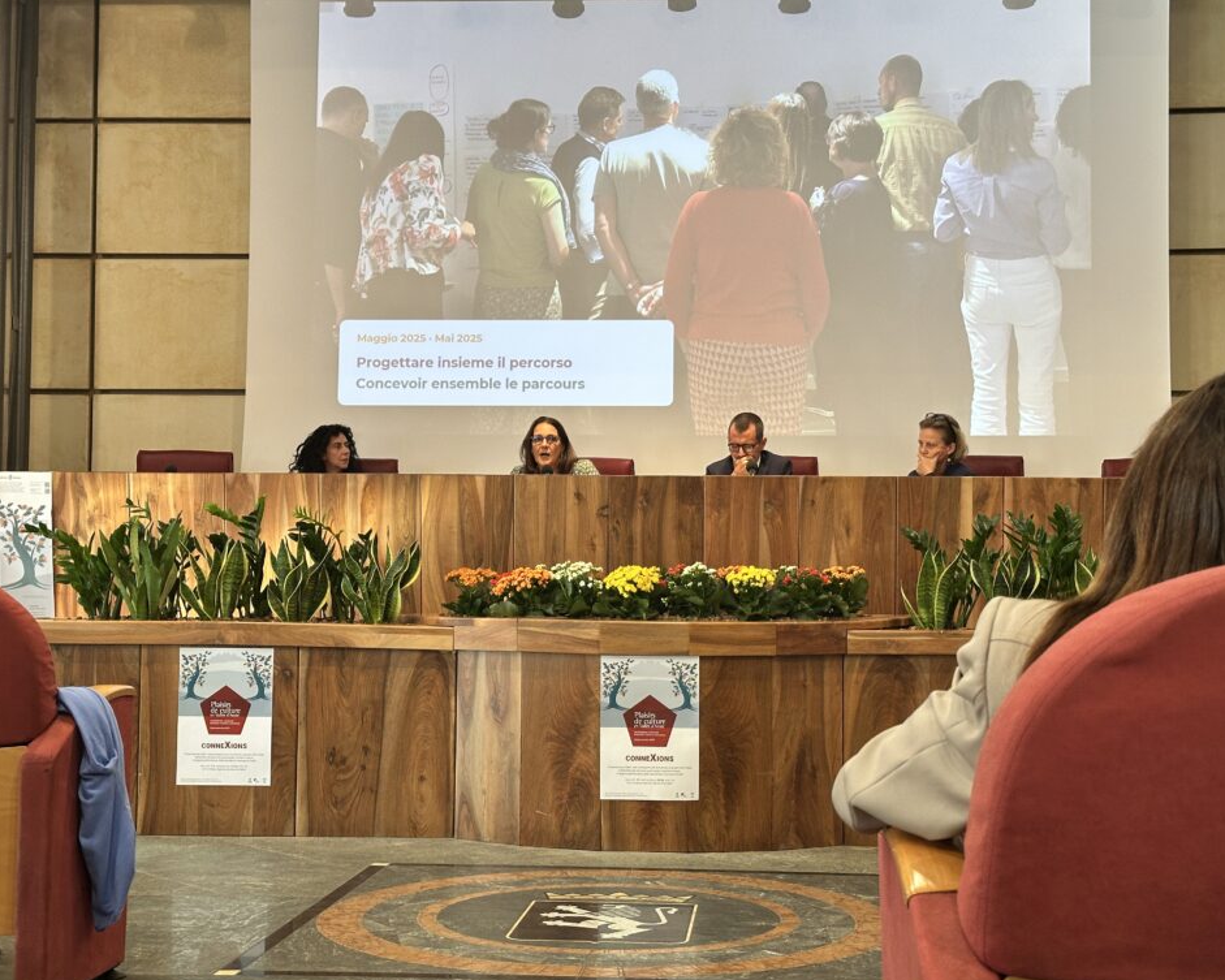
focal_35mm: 51
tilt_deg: +2.4
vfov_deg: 29.7
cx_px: 637
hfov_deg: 36.6
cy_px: 498
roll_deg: +0.3
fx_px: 1849
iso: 100
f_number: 1.78
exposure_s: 1/50
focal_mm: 6.86
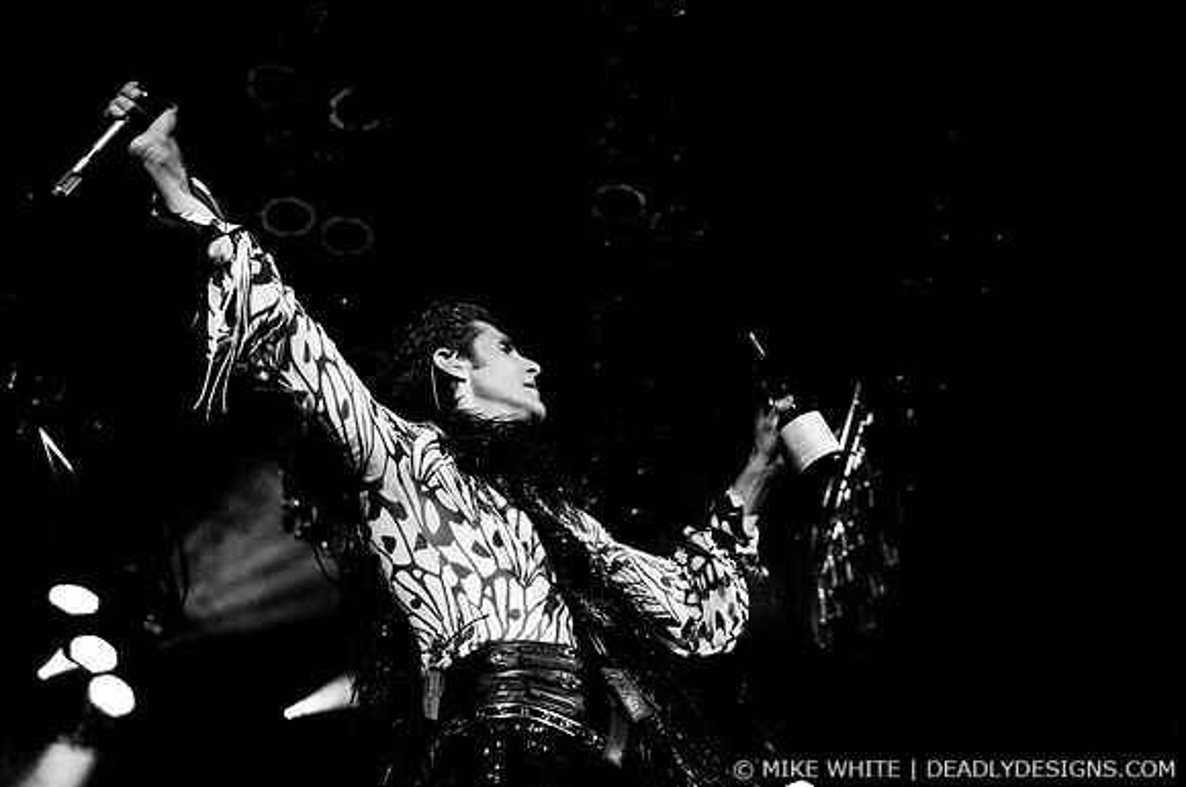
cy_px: 394
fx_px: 1727
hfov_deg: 37.9
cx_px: 593
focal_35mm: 52
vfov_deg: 25.7
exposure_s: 1/250
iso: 800
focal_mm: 35
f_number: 3.5
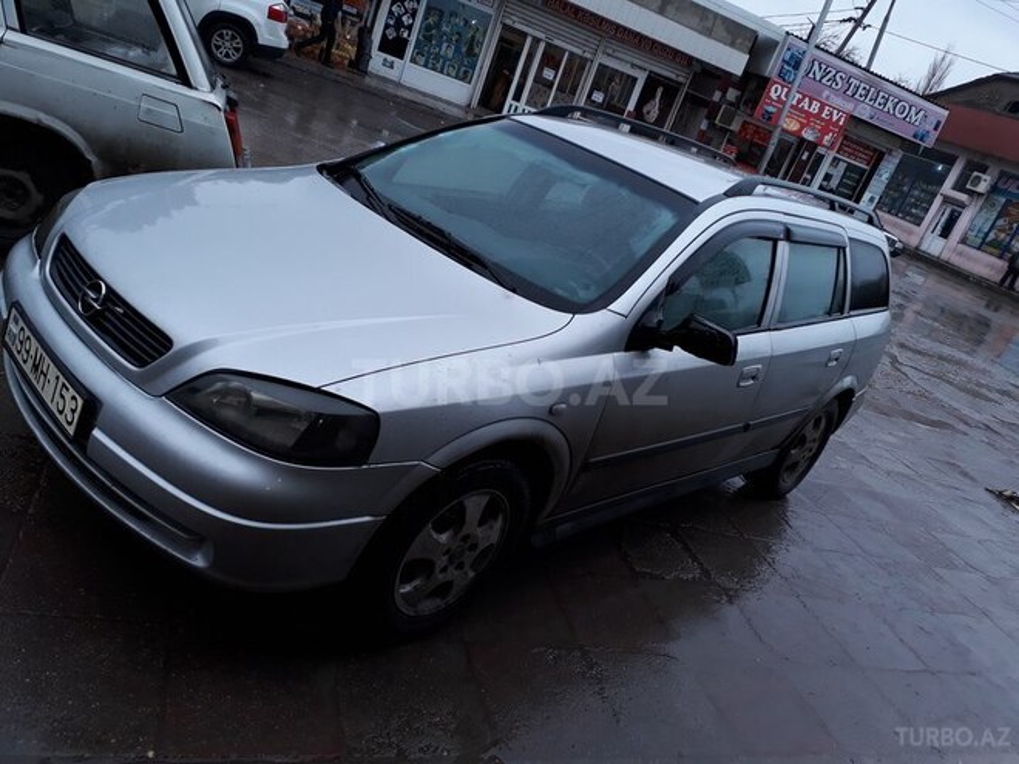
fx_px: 795
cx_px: 510
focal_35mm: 27
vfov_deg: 51.4
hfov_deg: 65.3
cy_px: 382
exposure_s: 1/183
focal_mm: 3.6
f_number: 1.9
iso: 40
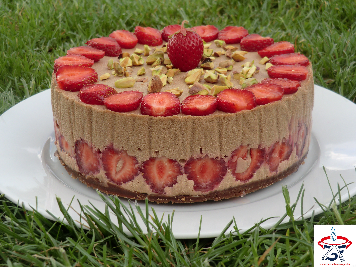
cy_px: 134
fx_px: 668
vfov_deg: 22.6
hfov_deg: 29.8
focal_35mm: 65
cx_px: 178
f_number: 4.4
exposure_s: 1/80
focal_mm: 11.6
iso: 64
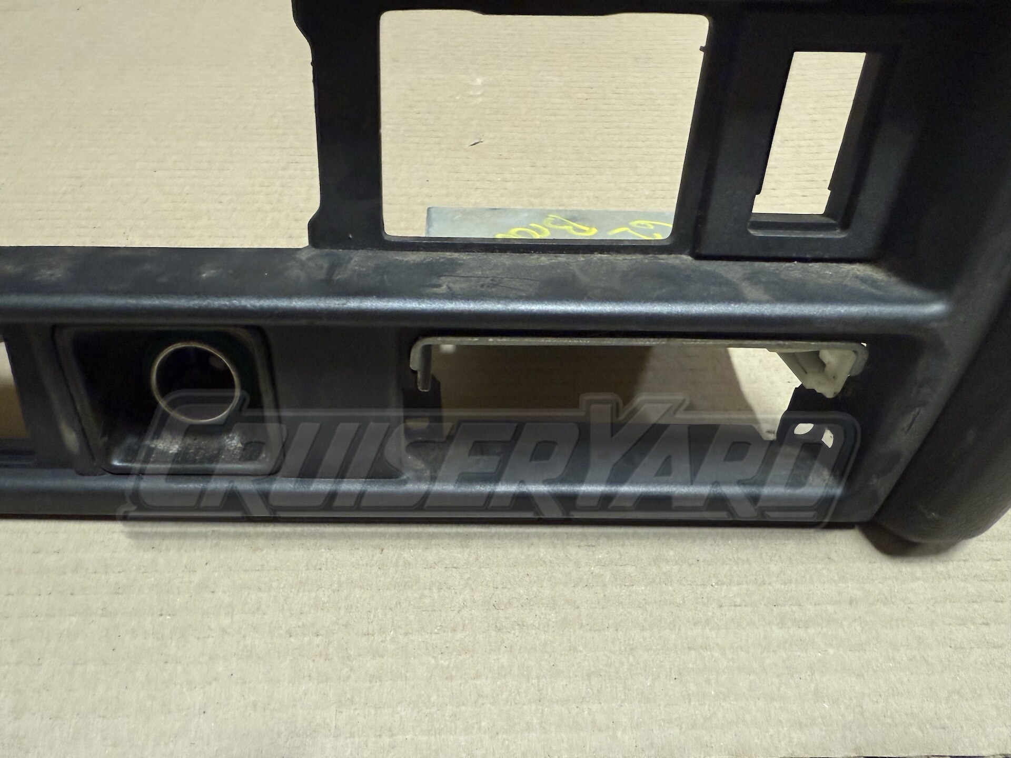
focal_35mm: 24
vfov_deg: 56.8
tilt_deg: -47.3
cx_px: 506
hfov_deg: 71.6
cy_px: 379
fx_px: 701
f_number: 2.2
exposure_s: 1/60
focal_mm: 2.22
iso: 400
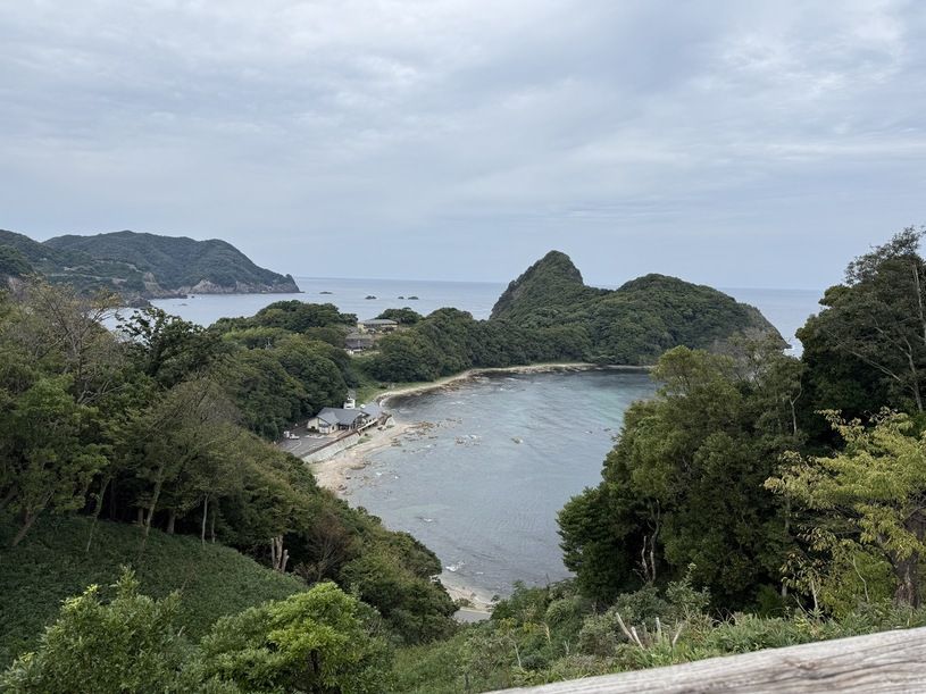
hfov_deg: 71.6
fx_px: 642
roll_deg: -1.2
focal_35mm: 24
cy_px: 347
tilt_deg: -6.5
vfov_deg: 56.8
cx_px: 463
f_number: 1.78
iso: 80
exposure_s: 1/3759
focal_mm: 6.76
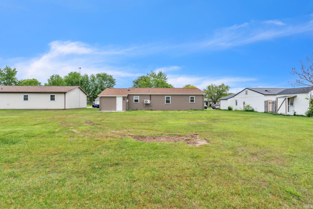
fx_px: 148
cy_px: 104
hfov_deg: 93.3
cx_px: 156
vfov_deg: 70.4
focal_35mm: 17
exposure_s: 1/125
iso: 100
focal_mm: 17
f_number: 8
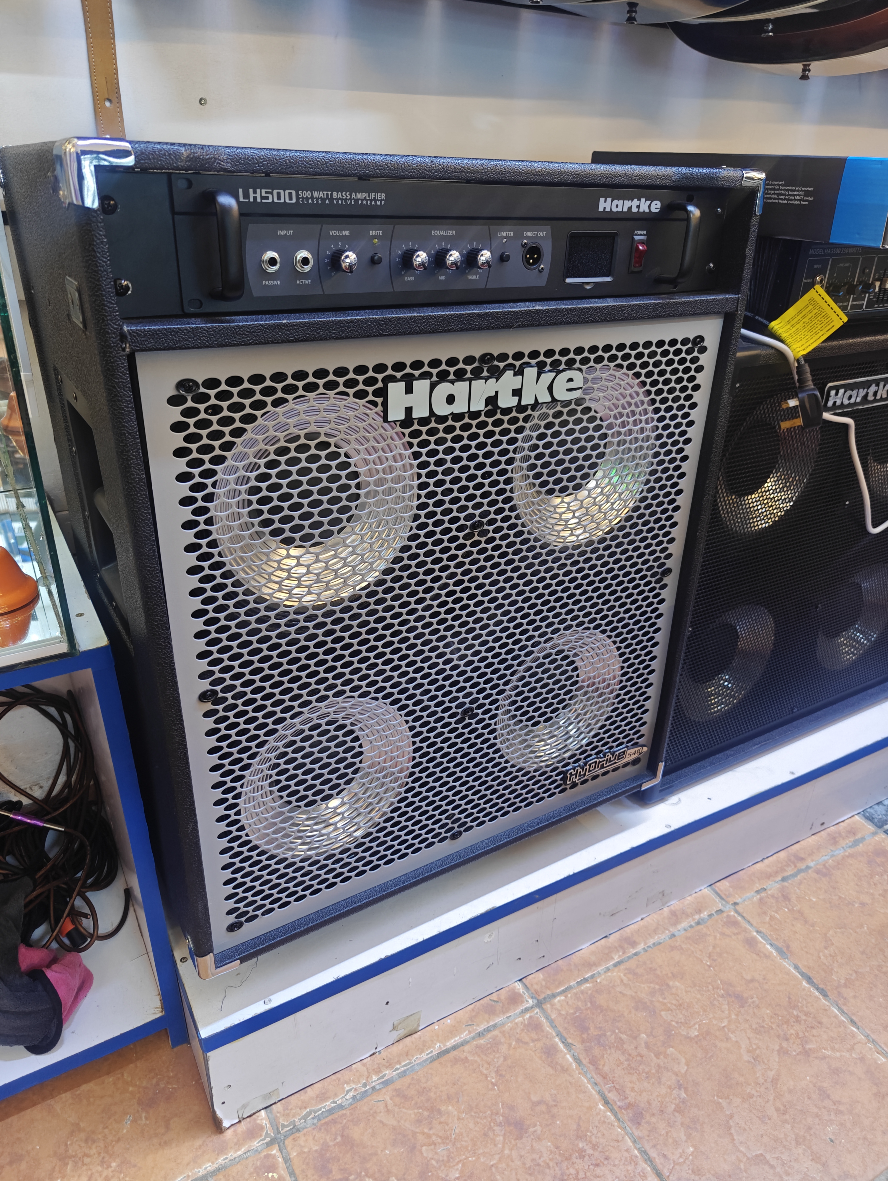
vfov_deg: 71.5
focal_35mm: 24
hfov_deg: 56.9
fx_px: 819
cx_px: 444
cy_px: 590
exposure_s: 1/50
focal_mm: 6.06
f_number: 1.7
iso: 1000
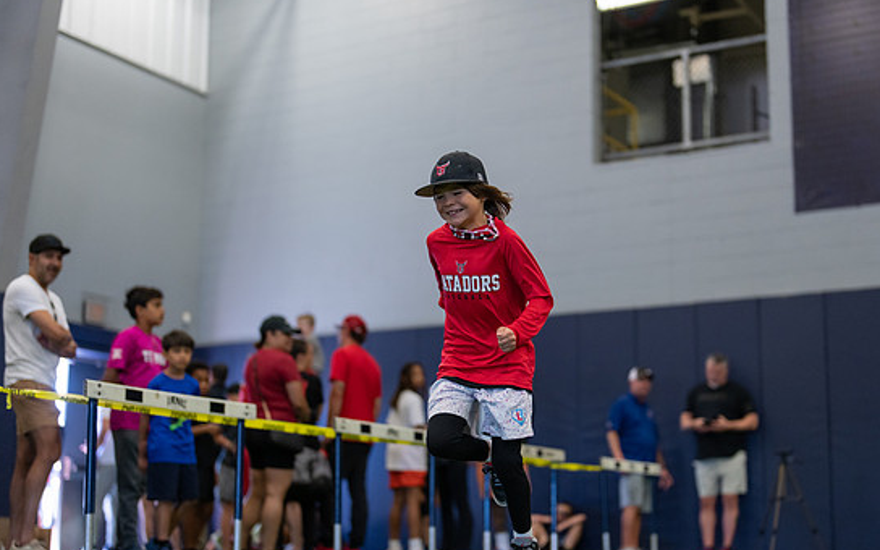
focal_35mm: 59
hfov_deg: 34.5
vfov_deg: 22.0
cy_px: 325
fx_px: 1415
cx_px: 497
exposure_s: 1/1000
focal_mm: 50
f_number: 1.4
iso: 1250
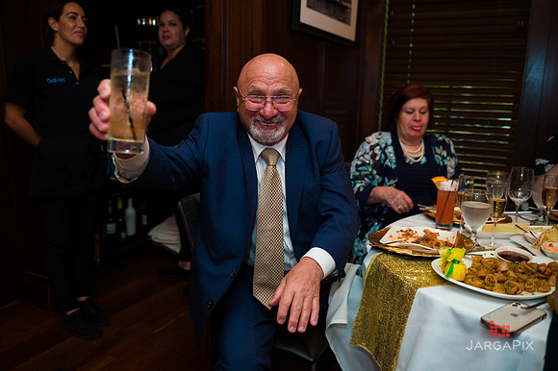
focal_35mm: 31
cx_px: 279
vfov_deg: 42.3
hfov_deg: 60.3
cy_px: 186
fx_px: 480
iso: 1600
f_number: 3.2
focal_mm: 31
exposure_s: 1/125
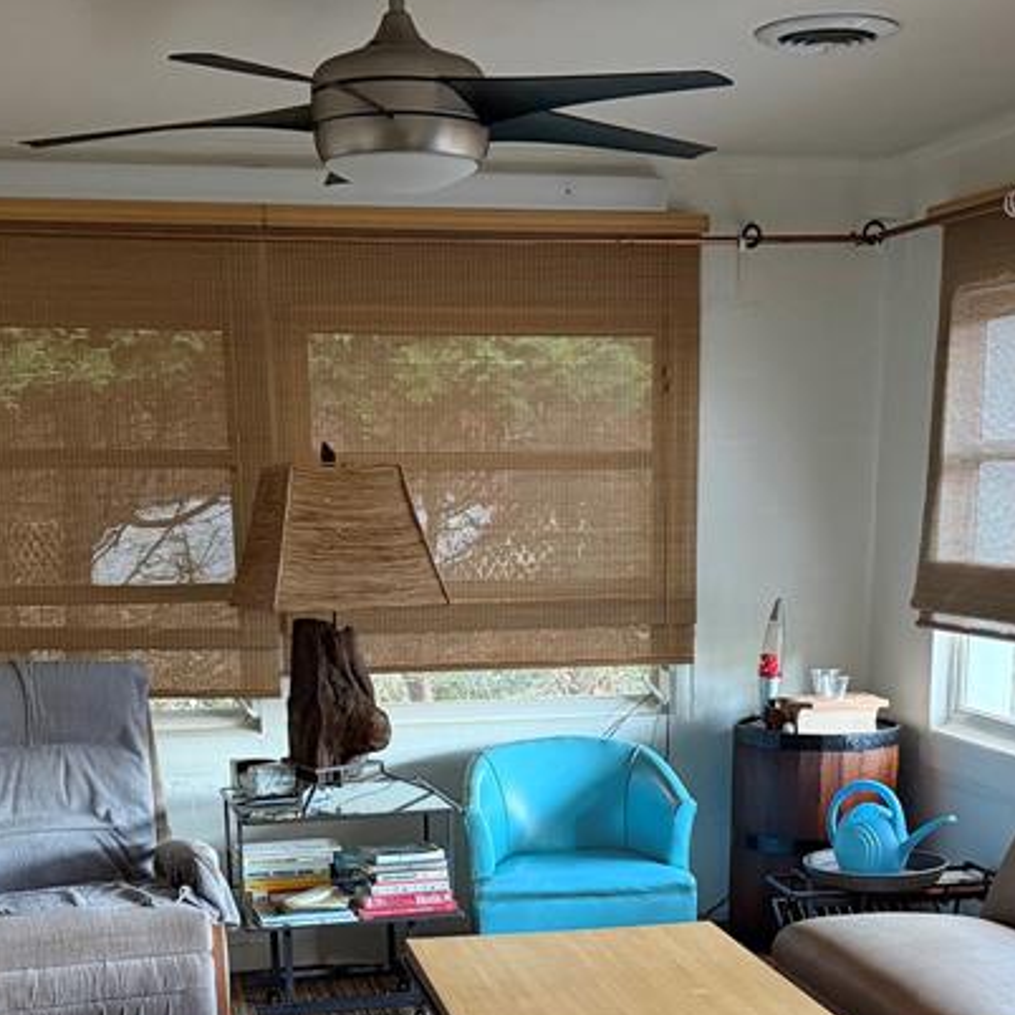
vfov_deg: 30.4
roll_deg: +0.5
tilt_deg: -12.7
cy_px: 886
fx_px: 1791
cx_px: 535
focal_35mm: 54
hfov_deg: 31.6
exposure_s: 1/40
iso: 640
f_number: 1.78
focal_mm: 6.76
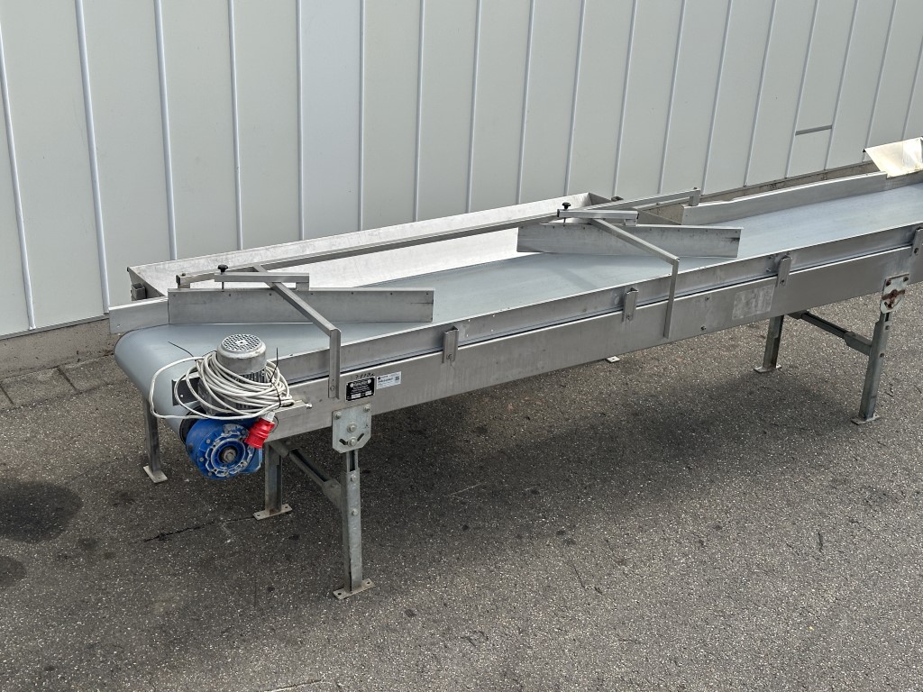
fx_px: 1280
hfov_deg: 39.7
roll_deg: -2.9
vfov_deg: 30.3
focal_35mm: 48
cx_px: 462
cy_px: 346
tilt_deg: -21.5
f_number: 1.78
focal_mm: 6.86
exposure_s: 1/699
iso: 64
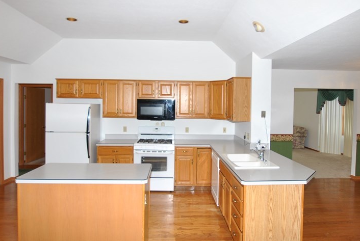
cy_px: 111
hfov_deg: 76.0
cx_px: 181
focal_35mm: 23
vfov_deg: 55.2
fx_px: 230
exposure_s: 1/60
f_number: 4
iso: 200
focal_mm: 10
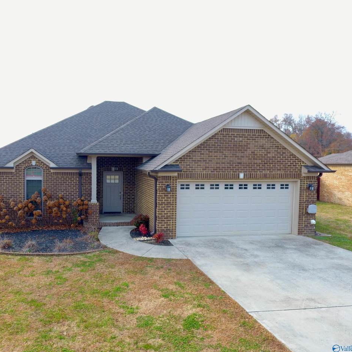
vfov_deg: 65.0
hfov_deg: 63.7
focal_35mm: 24
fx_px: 276
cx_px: 124
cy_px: 176
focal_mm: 3.61
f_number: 2.8
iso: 100
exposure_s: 1/160
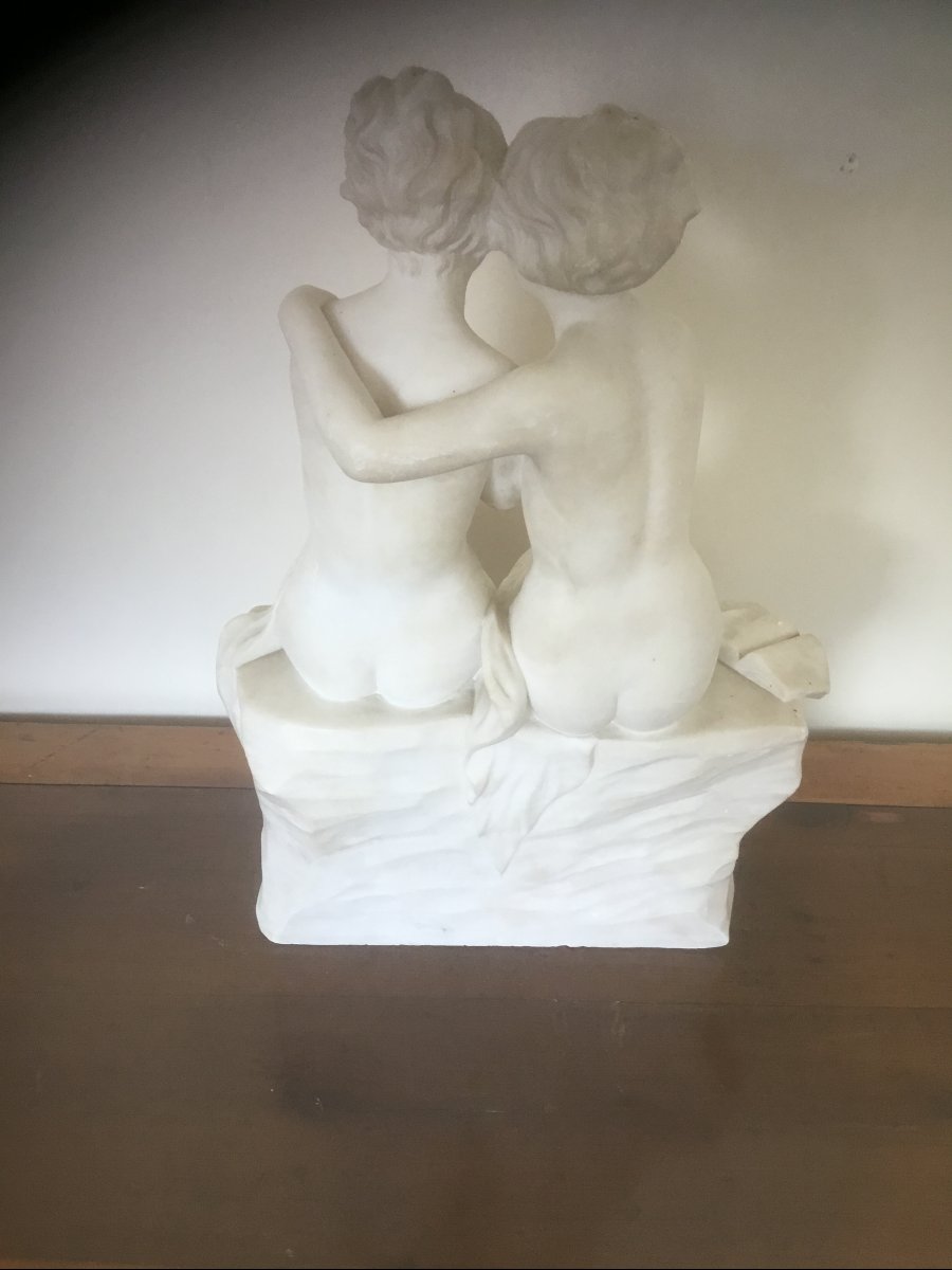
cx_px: 476
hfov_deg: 45.4
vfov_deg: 58.4
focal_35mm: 31
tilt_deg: -30.8
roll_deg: -2.0
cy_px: 635
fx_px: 1137
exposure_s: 1/33
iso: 50
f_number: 2.4
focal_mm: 3.3
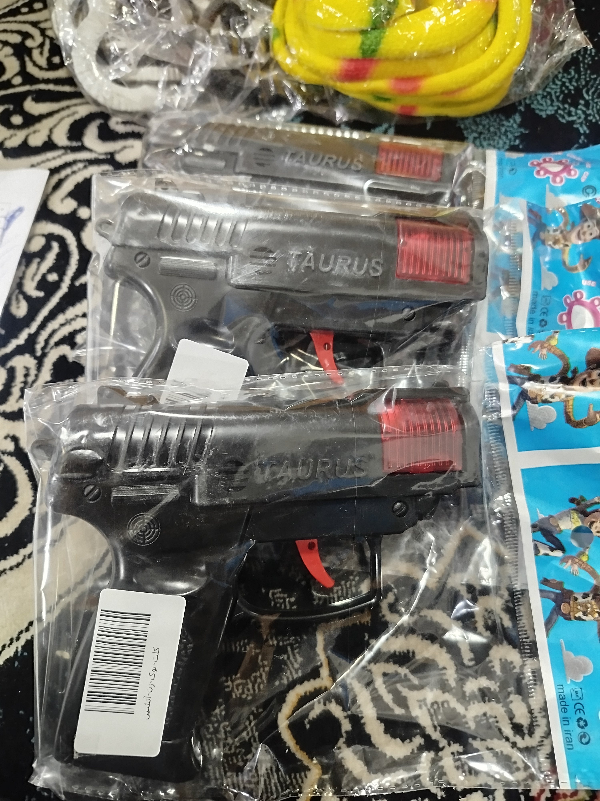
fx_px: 555
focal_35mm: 24
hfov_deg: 56.8
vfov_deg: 71.6
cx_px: 300
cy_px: 400
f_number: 1.7
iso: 500
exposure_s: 1/17
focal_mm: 5.31
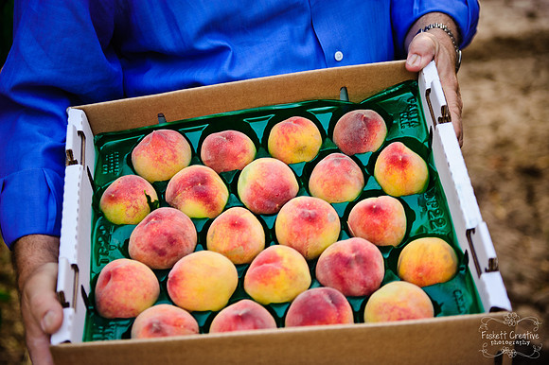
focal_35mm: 58
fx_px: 884
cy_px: 182
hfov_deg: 34.5
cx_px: 274
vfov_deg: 23.4
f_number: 2.8
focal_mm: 58
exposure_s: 1/125
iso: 200
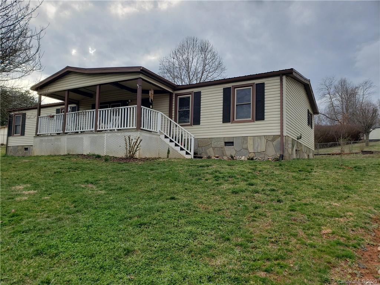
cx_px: 190
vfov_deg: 53.1
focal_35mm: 26
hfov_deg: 67.3
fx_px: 285
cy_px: 142
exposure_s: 1/470
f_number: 2.4
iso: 50
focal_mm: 4.3
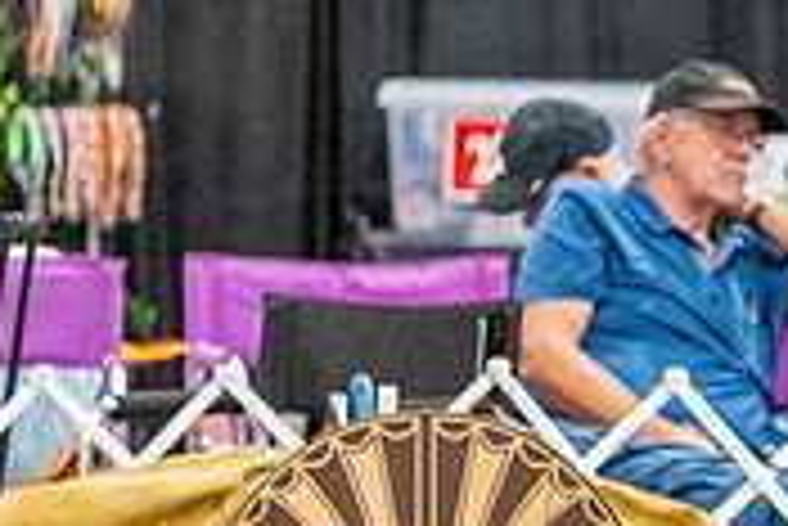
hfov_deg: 3.1
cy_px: 366
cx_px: 1184
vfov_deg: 2.1
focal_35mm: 661
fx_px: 14480
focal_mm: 200
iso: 12800
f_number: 2.8
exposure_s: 1/320
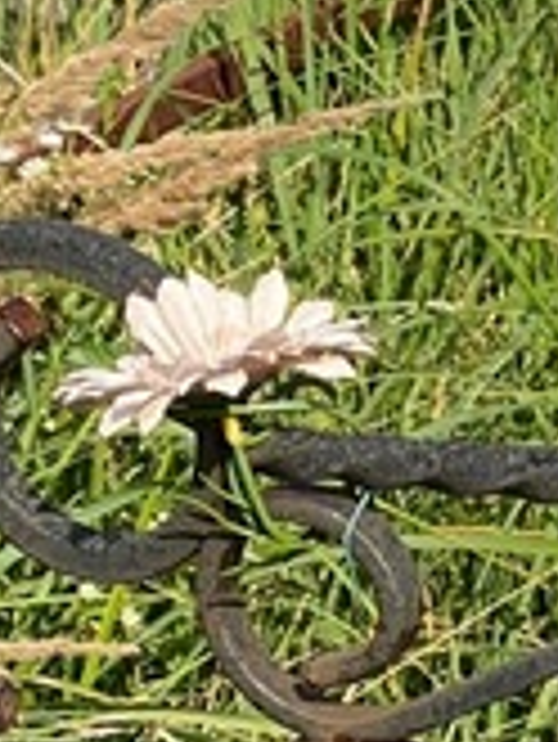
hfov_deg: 5.8
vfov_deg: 7.7
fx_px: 5409
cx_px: 1008
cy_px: 1030
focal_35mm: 252
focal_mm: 6
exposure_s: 1/1142
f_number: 2
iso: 20
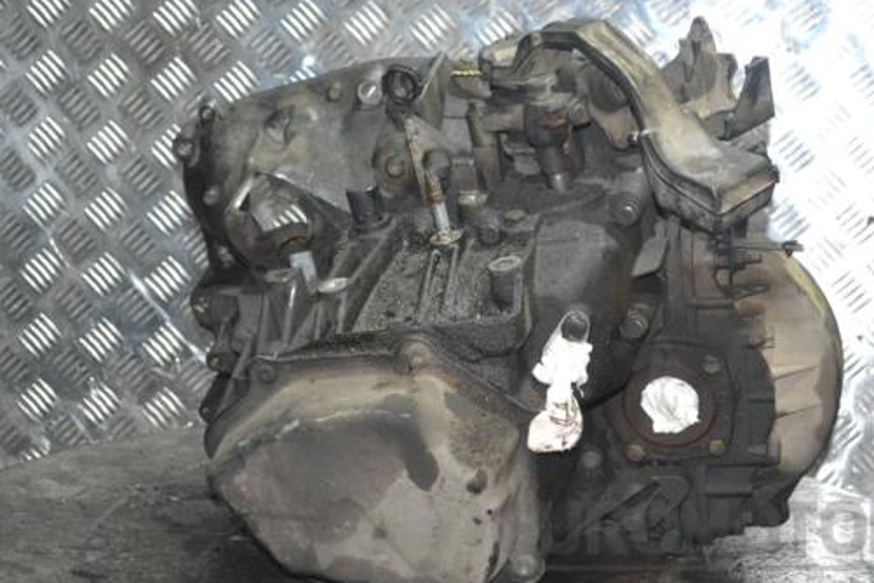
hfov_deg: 20.7
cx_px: 467
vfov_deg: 13.9
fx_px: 2394
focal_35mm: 99
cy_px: 296
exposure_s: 1/60
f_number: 5.6
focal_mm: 55
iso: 3200
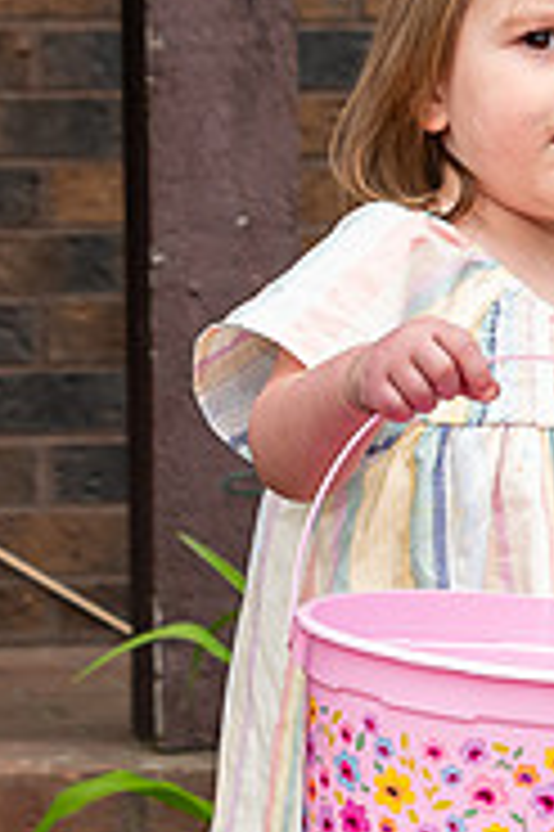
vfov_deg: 9.1
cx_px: 652
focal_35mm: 226
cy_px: 575
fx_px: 5226
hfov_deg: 6.0
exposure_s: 1/200
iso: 320
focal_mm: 38
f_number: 4
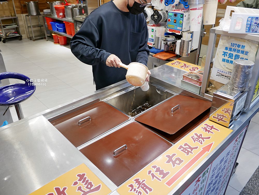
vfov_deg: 49.8
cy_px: 98
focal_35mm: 28
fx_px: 210
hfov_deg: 63.4
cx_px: 130
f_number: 2.5
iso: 400
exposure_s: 1/60
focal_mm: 14
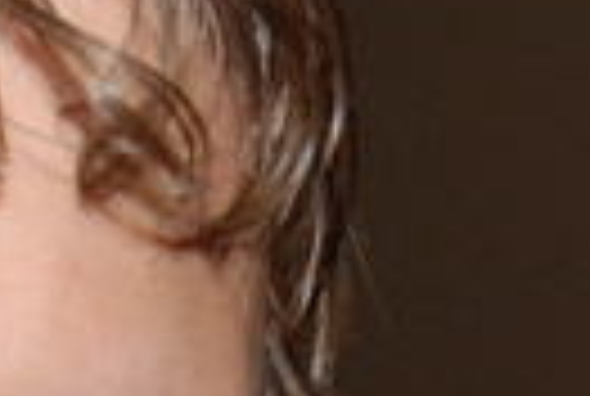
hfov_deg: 5.3
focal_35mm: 389
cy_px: 893
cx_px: -20
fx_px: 6390
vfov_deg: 3.5
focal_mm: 40
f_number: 5.6
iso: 400
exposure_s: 1/60
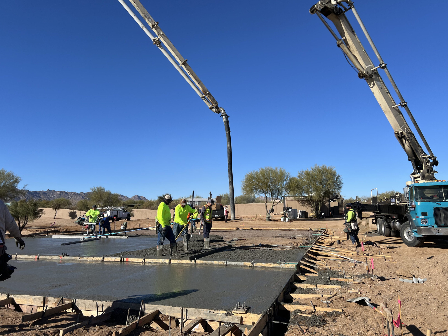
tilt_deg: +10.1
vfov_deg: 51.4
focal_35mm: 27
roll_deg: +0.5
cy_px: 163
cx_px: 222
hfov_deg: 65.3
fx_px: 349
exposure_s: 1/5076
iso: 50
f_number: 1.5
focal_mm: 5.7
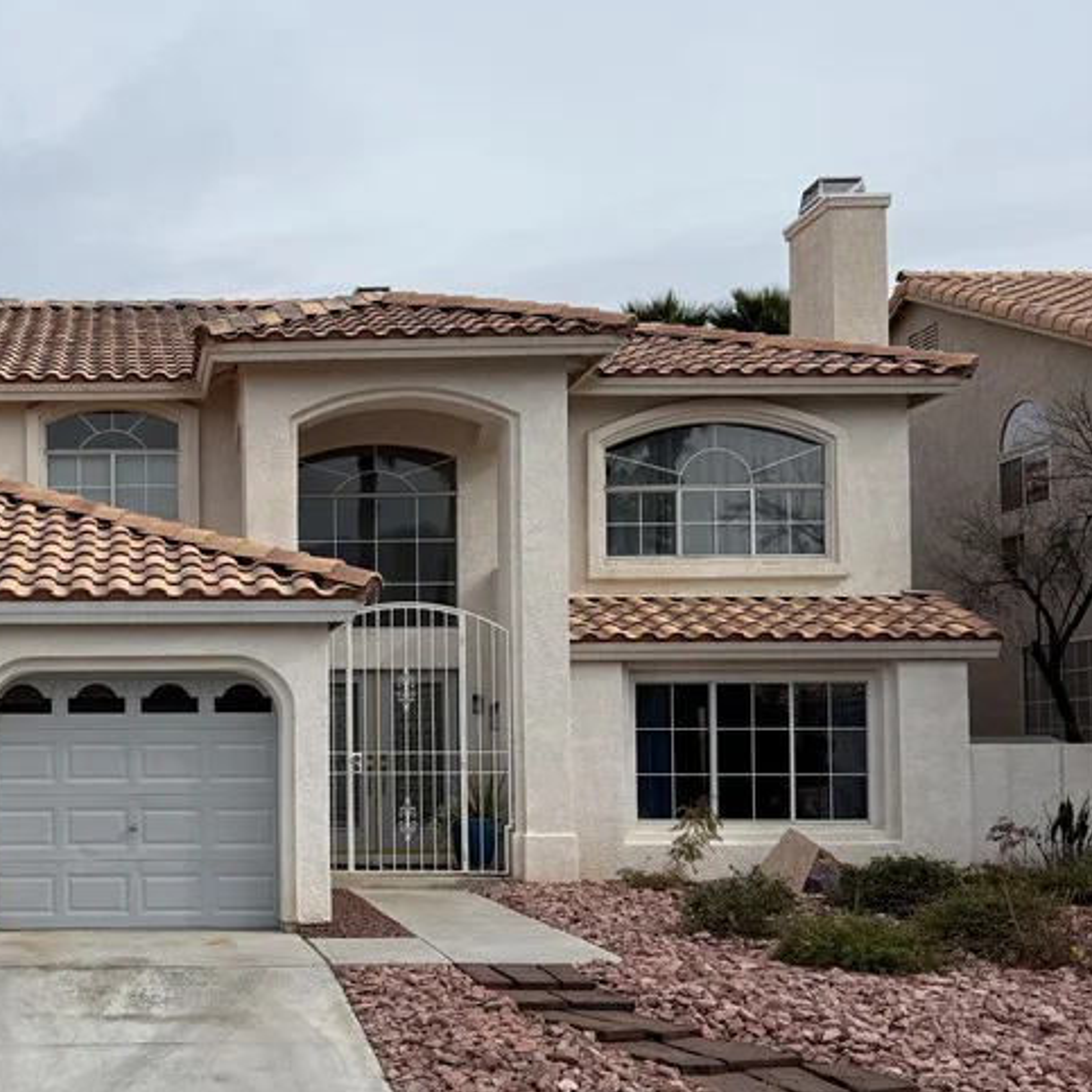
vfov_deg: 37.3
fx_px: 1606
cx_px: 129
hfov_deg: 35.5
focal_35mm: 45
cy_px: 699
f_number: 1.78
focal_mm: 6.76
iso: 80
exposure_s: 1/7353
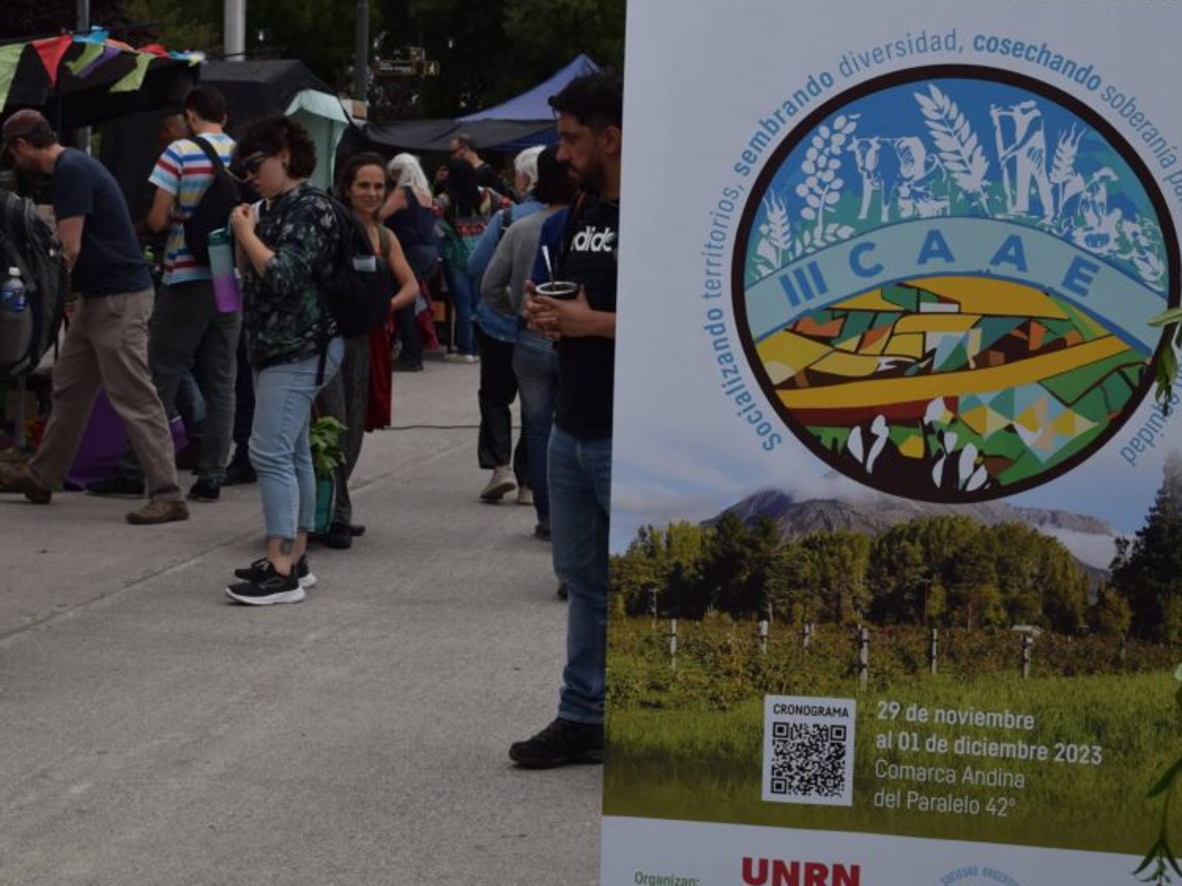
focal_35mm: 74
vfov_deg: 19.9
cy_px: 357
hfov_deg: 26.3
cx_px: 511
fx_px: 2526
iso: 200
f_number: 10
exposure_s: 1/400
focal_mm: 36
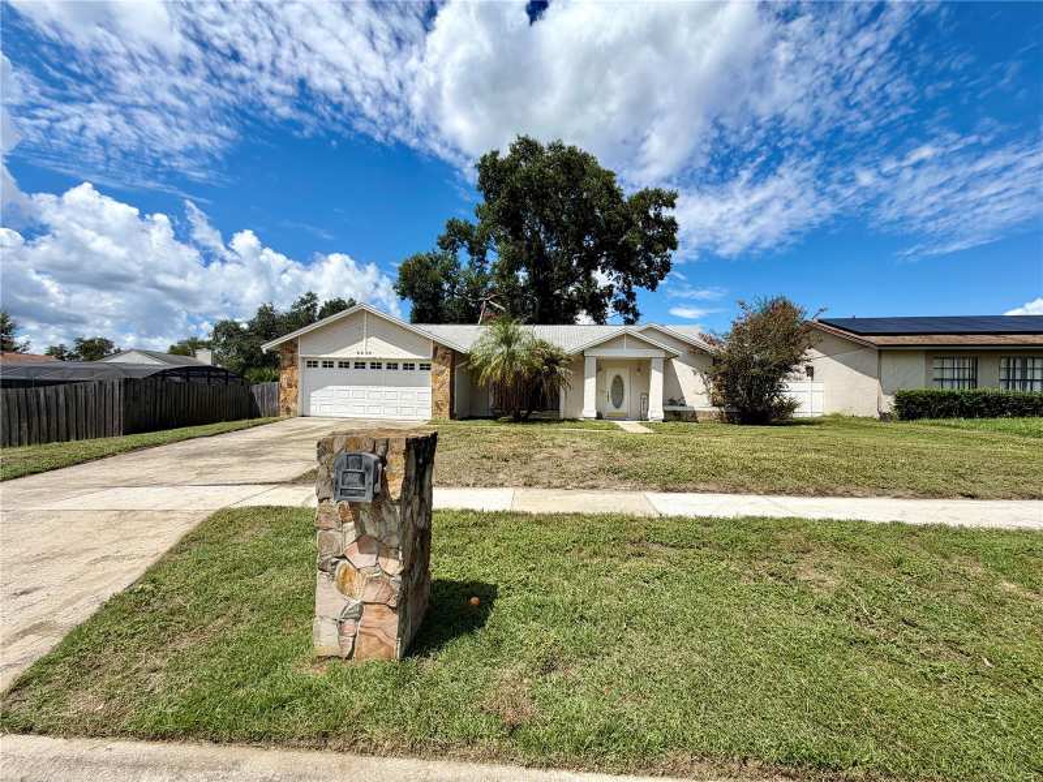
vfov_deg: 85.7
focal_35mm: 14
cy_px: 391
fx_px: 422
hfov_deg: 102.1
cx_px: 522
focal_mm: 2.22
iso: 20
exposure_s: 1/1125
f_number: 2.2
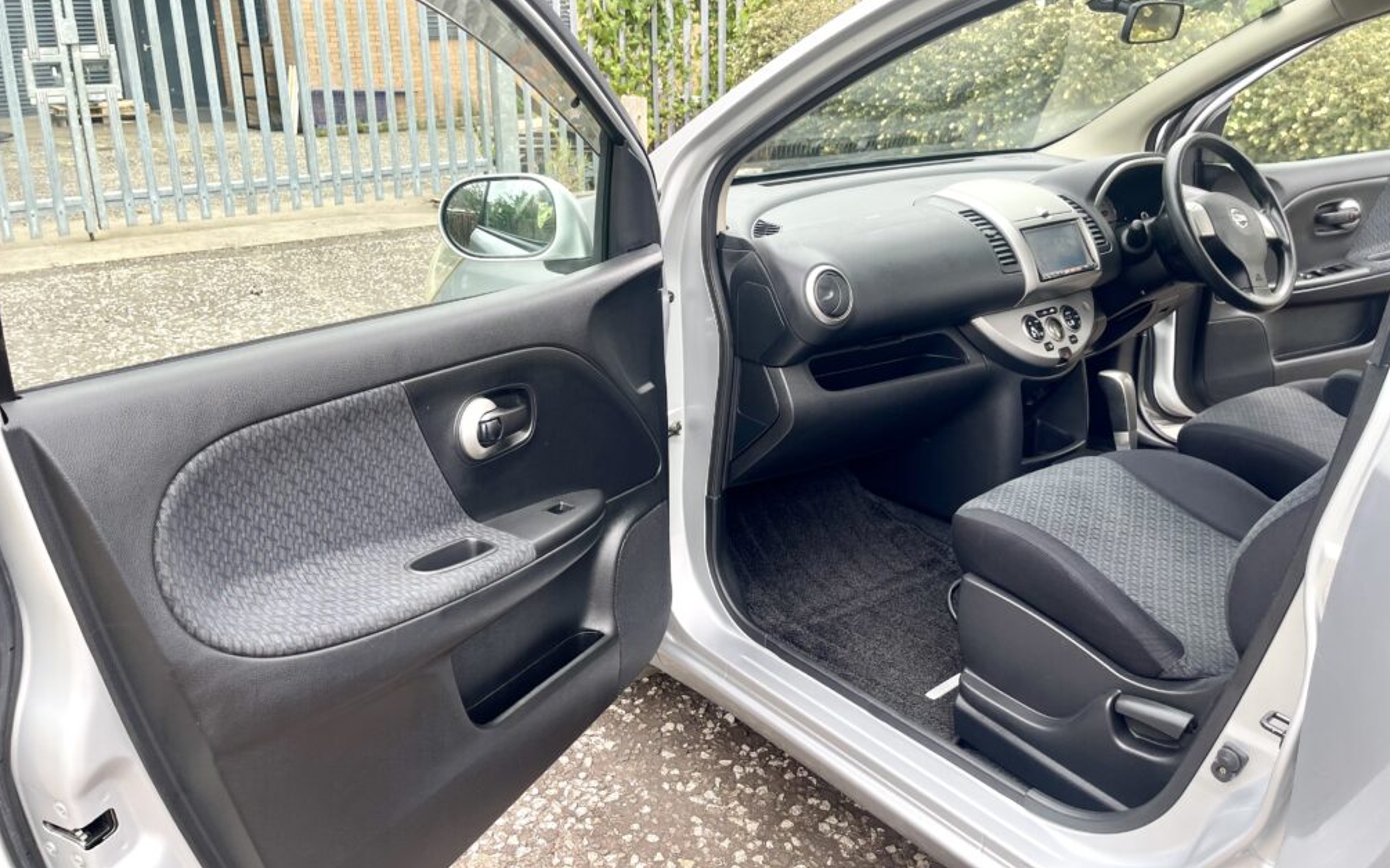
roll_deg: +0.5
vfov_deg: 45.7
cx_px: 694
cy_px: 339
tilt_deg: -16.8
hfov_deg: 68.4
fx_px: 1023
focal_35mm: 27
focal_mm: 5.1
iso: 32
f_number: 1.6
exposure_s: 1/425
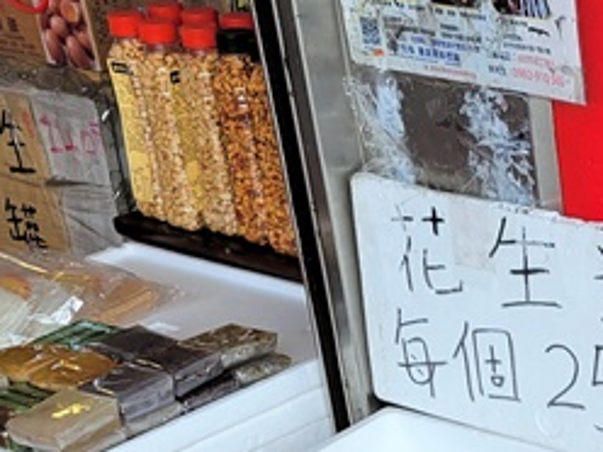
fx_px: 1829
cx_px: 836
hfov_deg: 17.3
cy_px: 661
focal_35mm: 105
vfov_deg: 13.4
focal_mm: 5.4
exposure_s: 1/455
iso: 40
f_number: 1.8
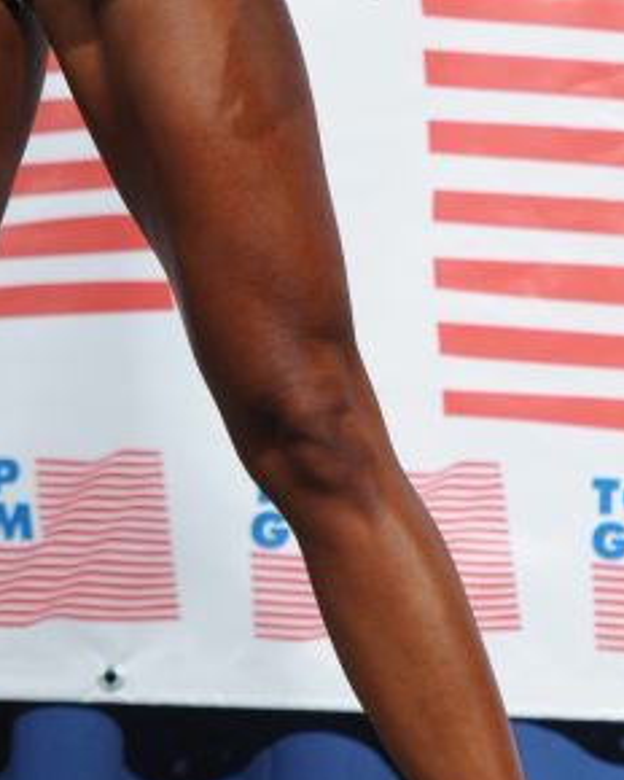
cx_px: 288
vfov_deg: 3.9
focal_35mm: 498
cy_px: 56
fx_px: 11496
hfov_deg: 3.1
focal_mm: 140
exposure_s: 1/320
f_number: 4
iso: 800
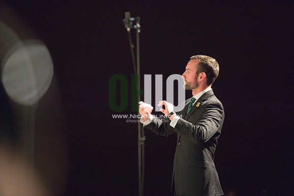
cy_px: 98
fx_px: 1551
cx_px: 147
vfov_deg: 7.2
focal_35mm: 190
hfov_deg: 10.8
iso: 2500
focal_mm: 190
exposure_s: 1/160
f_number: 2.8
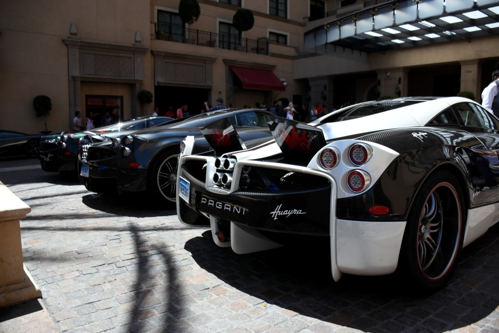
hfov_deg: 67.4
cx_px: 250
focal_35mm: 27
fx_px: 374
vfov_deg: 47.9
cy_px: 166
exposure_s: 1/8000
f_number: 3.5
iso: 900
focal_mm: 18
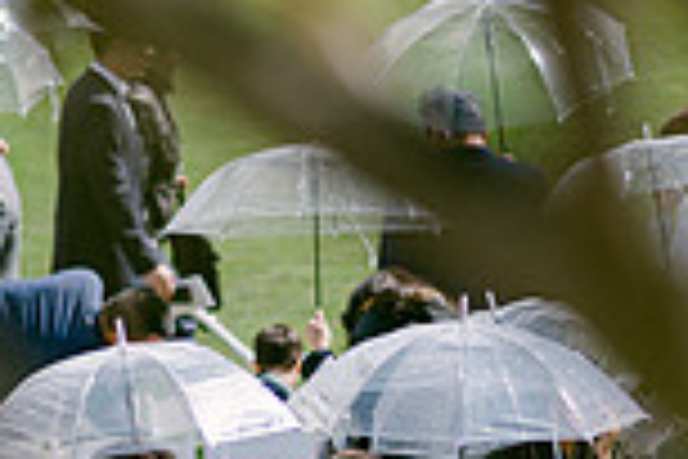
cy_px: 529
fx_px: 7625
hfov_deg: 5.2
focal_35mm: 399
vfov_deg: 3.4
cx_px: 414
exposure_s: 1/20000
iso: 200
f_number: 1.4
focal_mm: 105
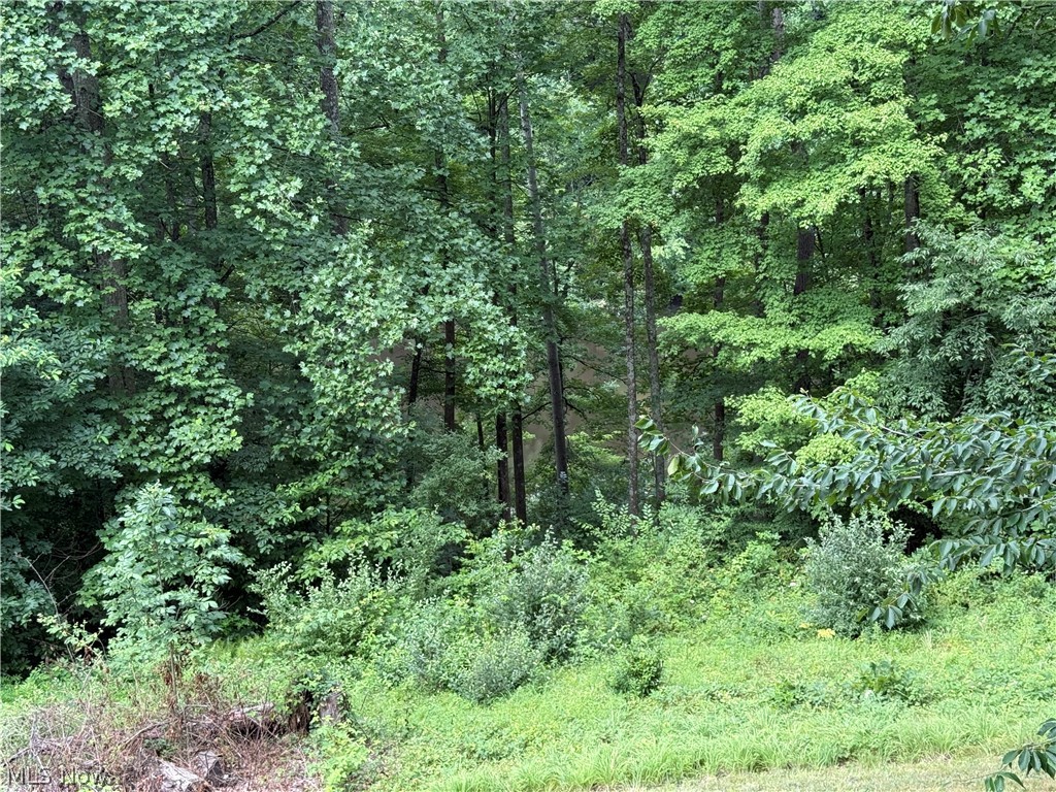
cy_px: 396
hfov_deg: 39.7
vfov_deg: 30.3
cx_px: 528
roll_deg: +2.7
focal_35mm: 48
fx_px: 1464
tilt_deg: -14.8
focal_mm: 6.76
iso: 50
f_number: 1.78
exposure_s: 1/207
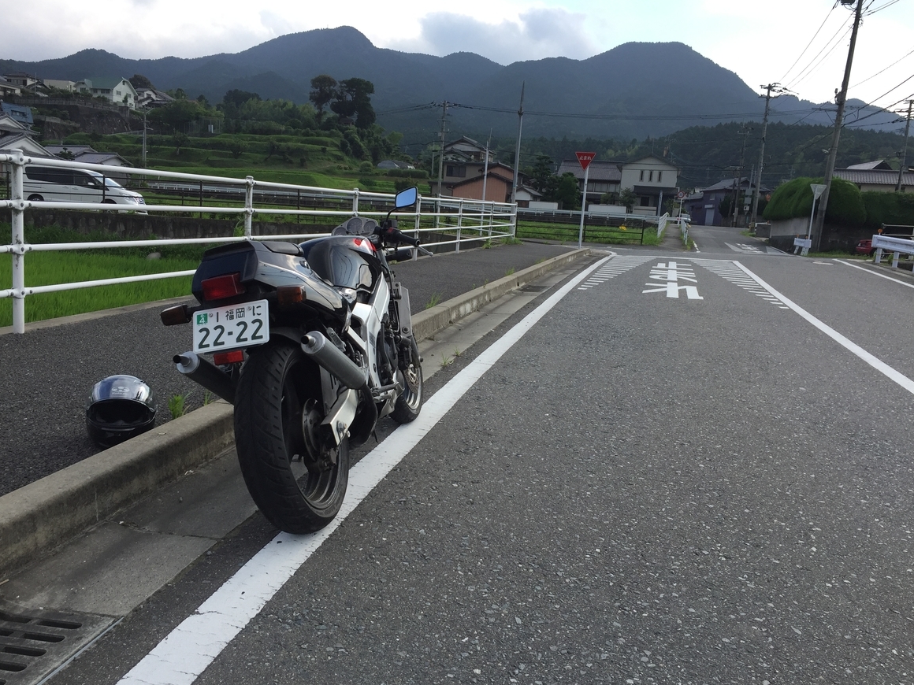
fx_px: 792
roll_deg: -5.4
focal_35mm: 30
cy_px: 349
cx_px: 443
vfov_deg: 46.8
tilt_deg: -7.6
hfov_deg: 60.0
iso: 32
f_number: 2.2
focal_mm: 4.15
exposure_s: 1/1130
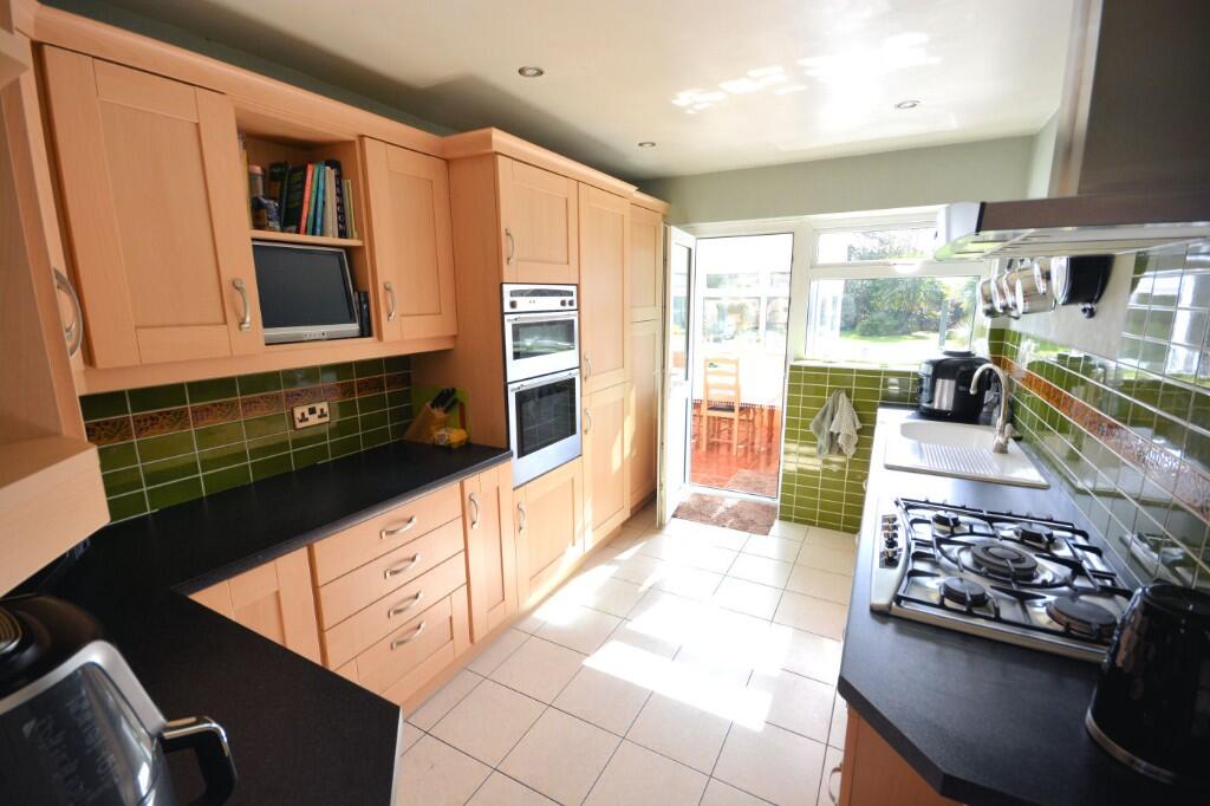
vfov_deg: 77.3
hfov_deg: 100.4
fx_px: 504
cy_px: 403
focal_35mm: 15
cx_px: 605
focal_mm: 10
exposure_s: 1/80
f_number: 8
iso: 400
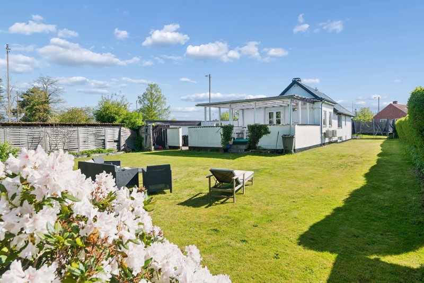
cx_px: 212
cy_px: 142
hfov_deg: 81.2
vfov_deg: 59.5
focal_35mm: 21
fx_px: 247
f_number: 10
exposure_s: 1/100
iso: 200
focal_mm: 21
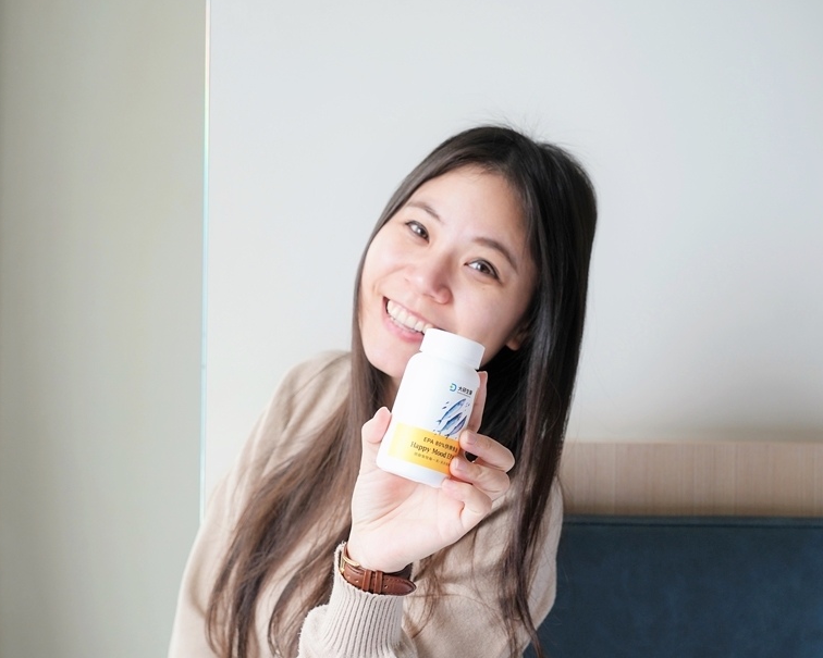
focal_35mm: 77
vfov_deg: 19.9
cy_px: 325
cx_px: 322
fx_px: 1876
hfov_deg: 24.7
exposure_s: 1/80
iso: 400
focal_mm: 62
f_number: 6.3
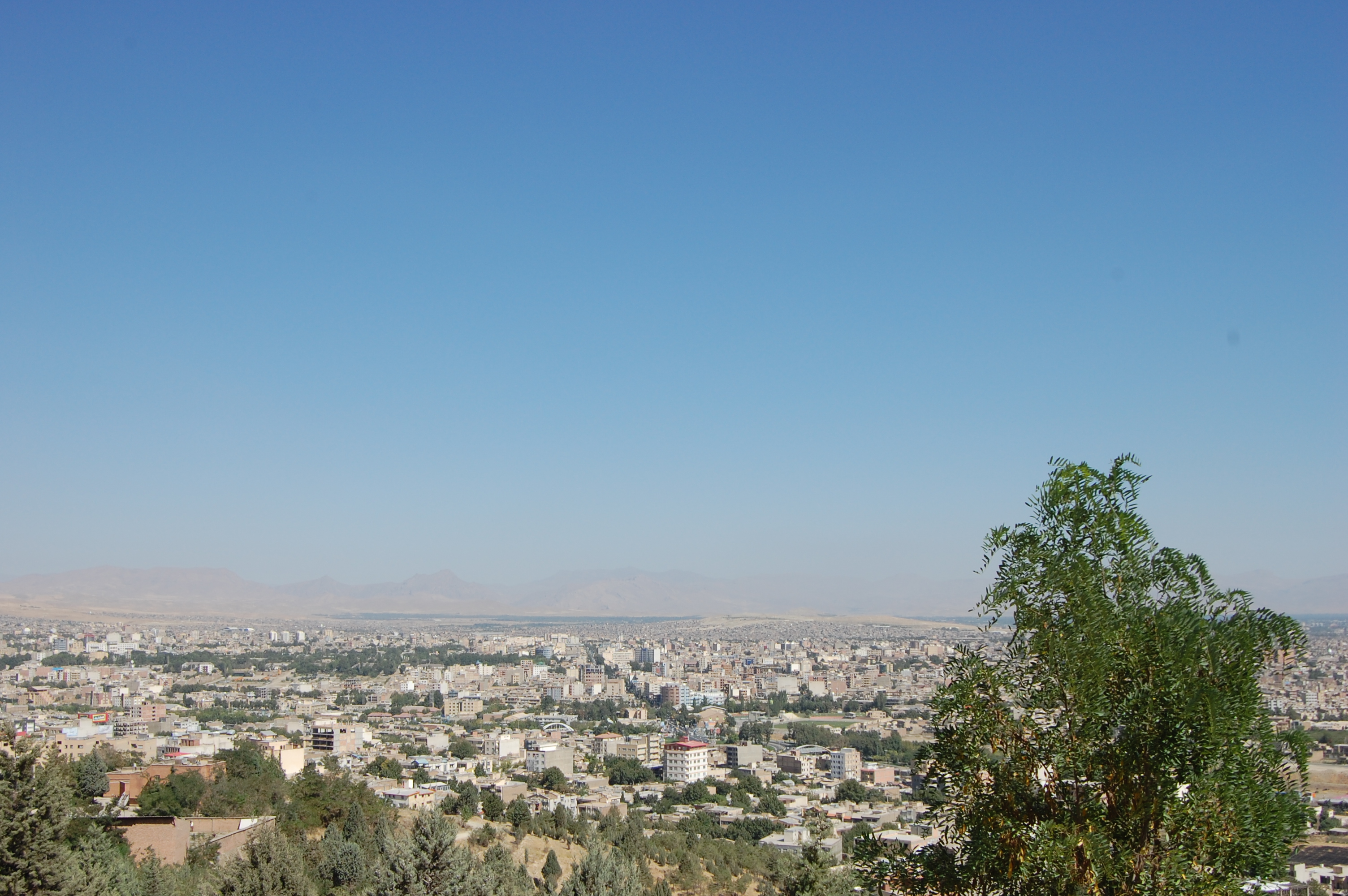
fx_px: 1459
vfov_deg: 34.1
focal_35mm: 39
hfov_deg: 49.6
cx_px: 674
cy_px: 448
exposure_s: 1/400
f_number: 10
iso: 200
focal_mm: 26
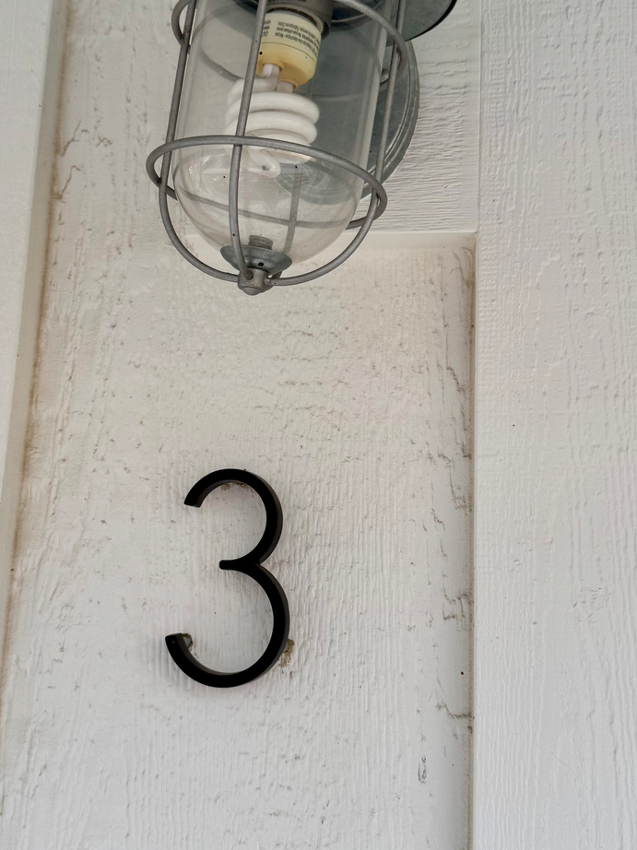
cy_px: 372
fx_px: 982
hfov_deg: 35.9
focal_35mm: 40
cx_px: 316
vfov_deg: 46.7
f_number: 1.78
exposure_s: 1/231
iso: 64
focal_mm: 6.76
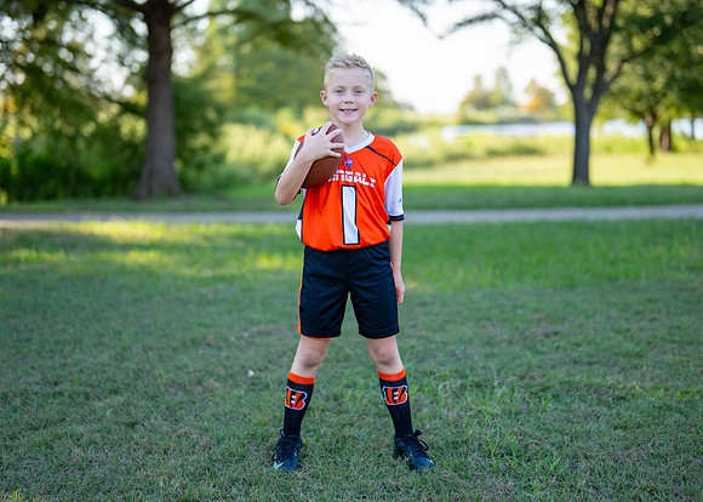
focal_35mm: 60
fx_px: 1193
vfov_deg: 23.7
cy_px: 235
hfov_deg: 32.8
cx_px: 354
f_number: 1.2
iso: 100
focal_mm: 50
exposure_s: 1/1600
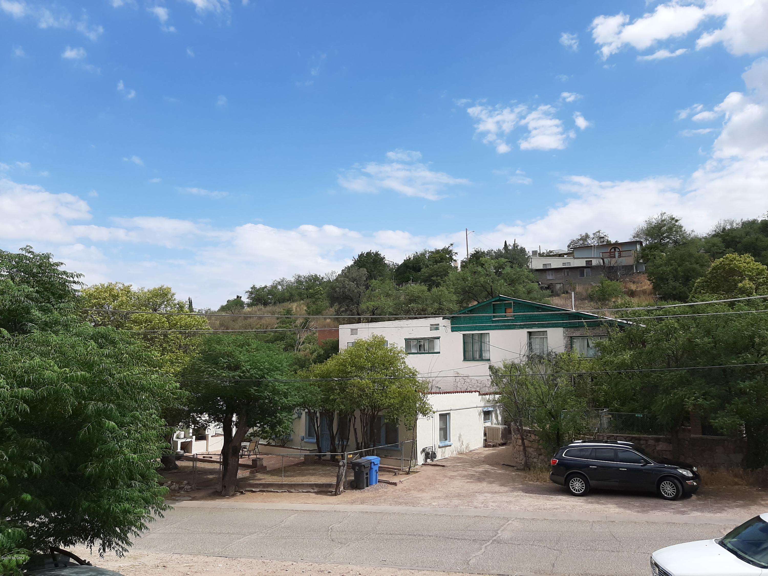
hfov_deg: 67.3
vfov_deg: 53.1
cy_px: 288
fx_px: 577
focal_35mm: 26
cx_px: 384
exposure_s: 1/2646
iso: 40
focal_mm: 3.93
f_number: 1.7
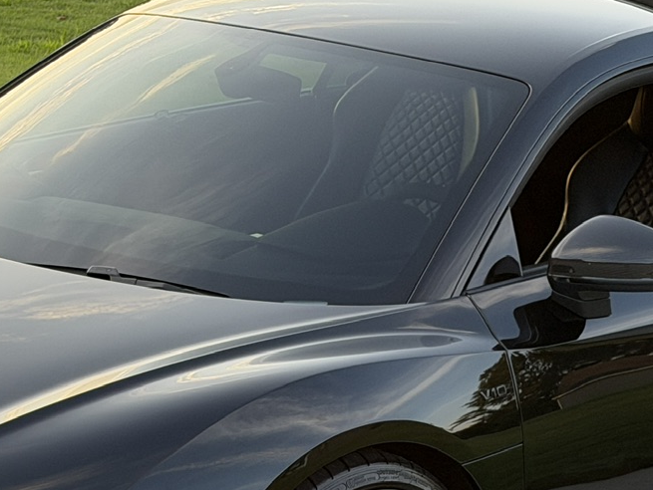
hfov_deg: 13.2
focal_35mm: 150
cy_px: 539
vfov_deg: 9.8
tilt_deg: -17.2
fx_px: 2831
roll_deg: -2.7
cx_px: 321
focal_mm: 6.76
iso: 80
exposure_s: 1/269
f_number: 1.78
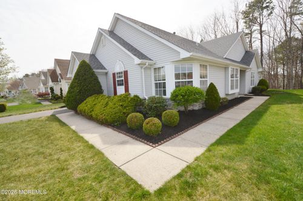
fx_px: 126
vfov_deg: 77.2
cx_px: 152
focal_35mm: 15
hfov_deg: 100.5
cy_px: 100
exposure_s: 1/200
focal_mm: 10
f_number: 10
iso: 100
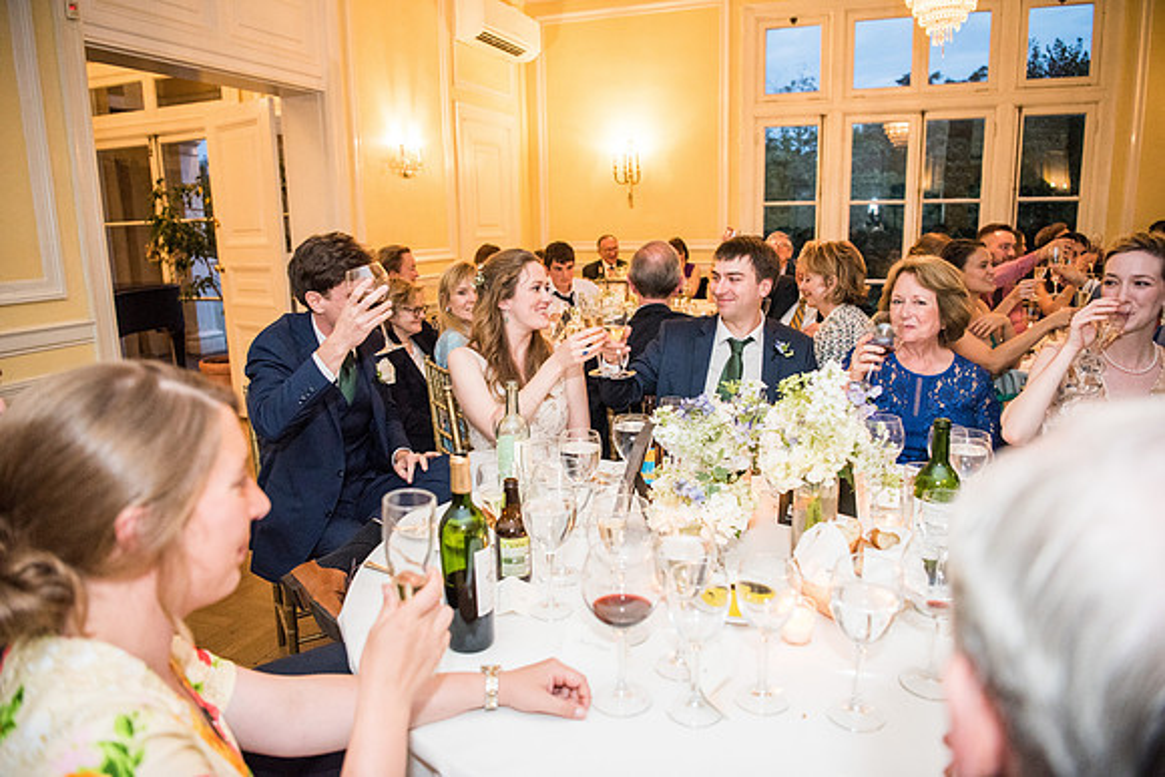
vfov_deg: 53.2
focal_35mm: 24
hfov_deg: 73.7
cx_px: 582
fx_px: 777
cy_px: 388
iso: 2500
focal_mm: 24
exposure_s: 1/200
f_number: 2.8
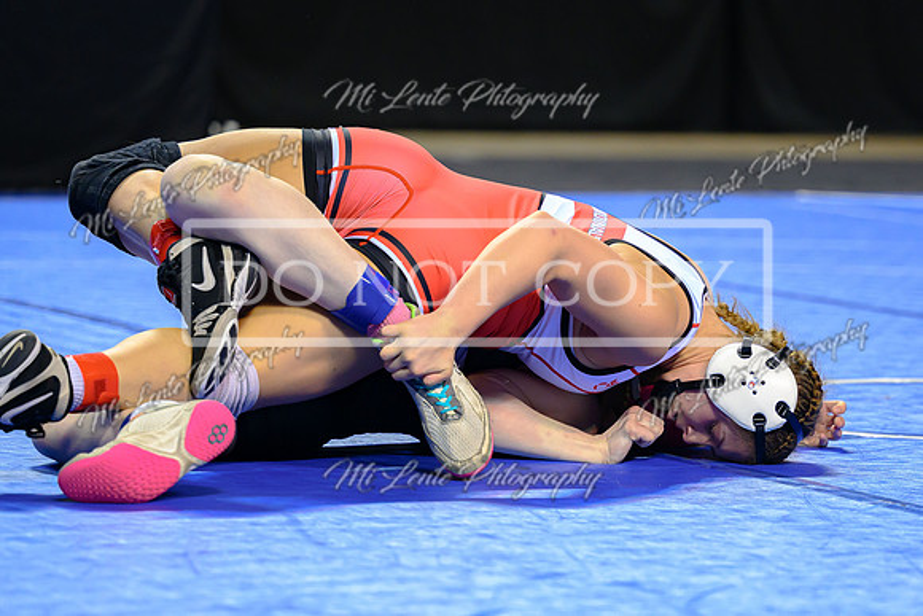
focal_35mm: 200
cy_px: 392
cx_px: 600
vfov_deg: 6.9
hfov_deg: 10.3
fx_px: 5135
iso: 2500
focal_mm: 135
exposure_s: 1/800
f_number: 2.8
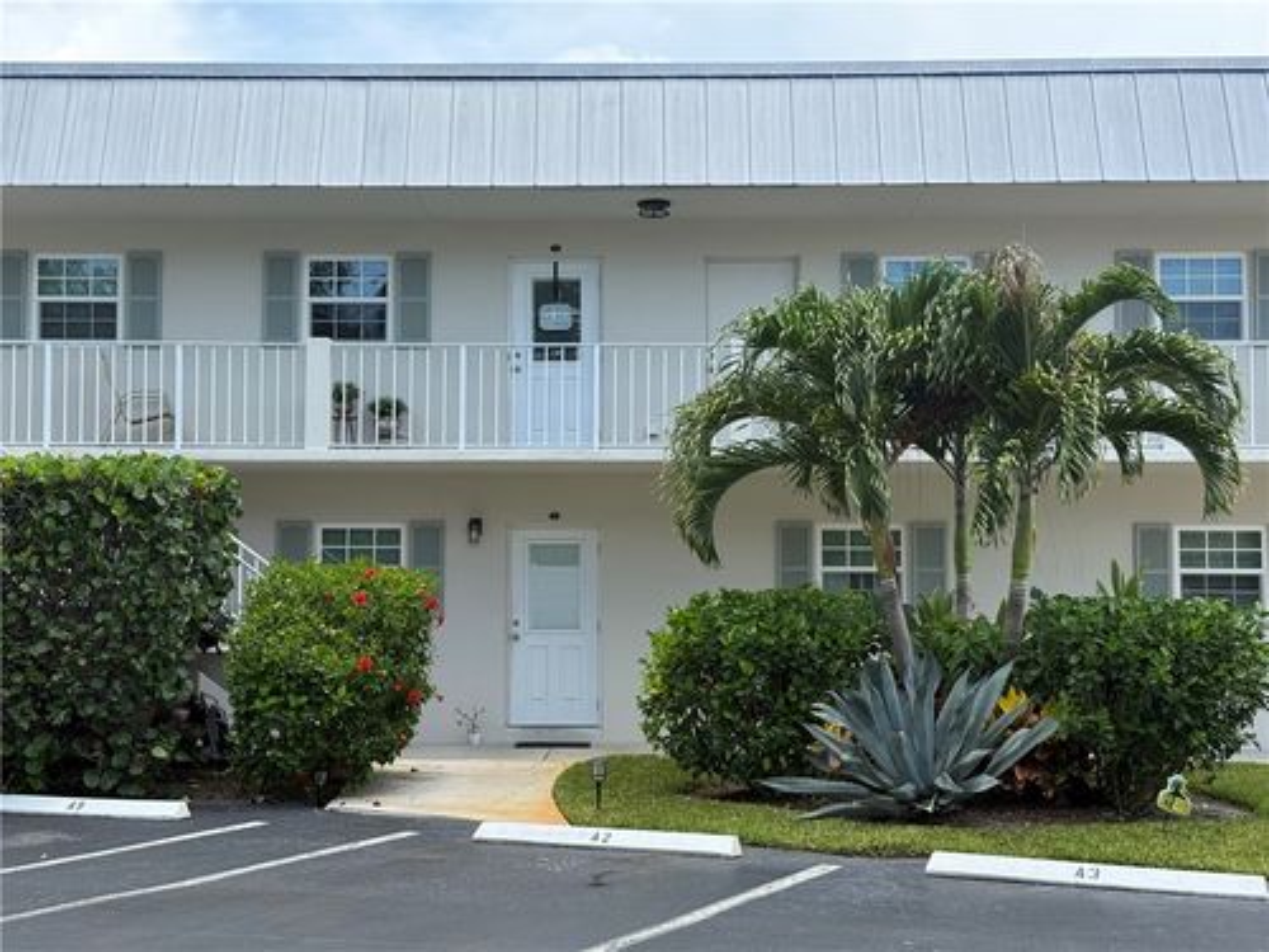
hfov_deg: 39.7
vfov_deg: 30.3
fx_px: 1760
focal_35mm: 48
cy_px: 476
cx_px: 634
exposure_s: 1/1715
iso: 80
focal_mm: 6.76
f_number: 1.78
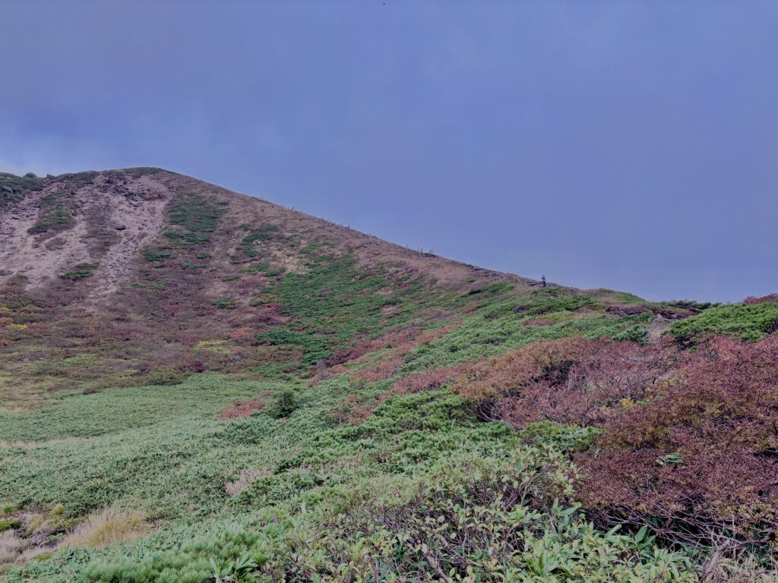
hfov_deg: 67.3
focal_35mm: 26
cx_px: 389
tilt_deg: +10.6
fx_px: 584
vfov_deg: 53.1
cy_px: 292
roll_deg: +3.3
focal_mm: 5.96
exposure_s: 1/1048
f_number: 1.6
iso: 50
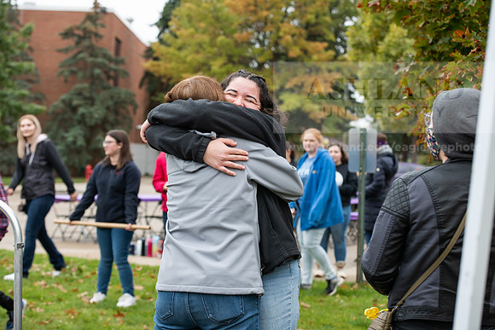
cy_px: 165
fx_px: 1031
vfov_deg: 18.2
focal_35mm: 75
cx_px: 248
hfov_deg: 27.0
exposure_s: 1/320
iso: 400
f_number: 5
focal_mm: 75
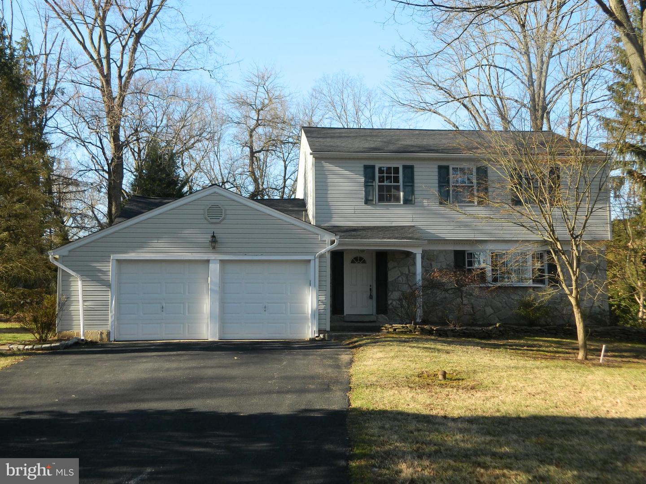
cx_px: 323
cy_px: 242
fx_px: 765
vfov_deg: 35.1
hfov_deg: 45.8
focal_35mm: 41
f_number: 3.5
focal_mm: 7.3
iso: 80
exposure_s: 1/250
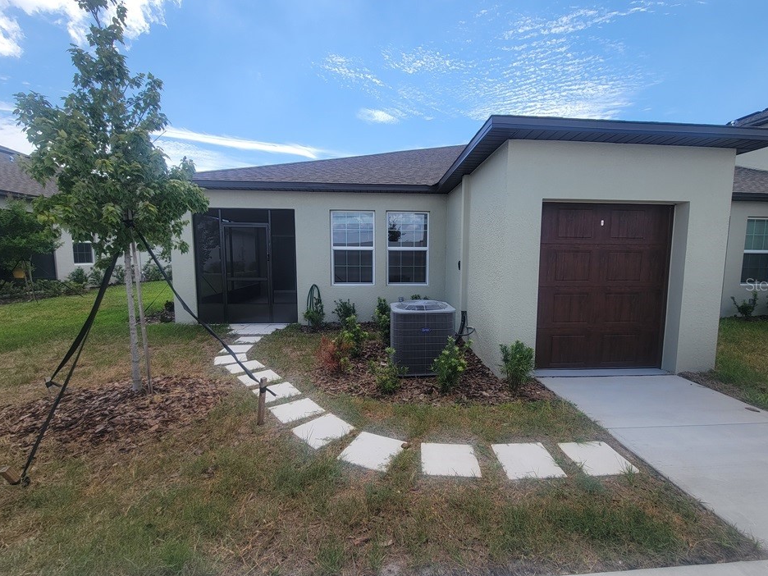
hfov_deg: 101.9
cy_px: 284
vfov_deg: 85.7
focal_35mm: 14
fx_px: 311
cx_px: 409
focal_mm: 2.2
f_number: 2.2
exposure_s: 1/1154
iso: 50
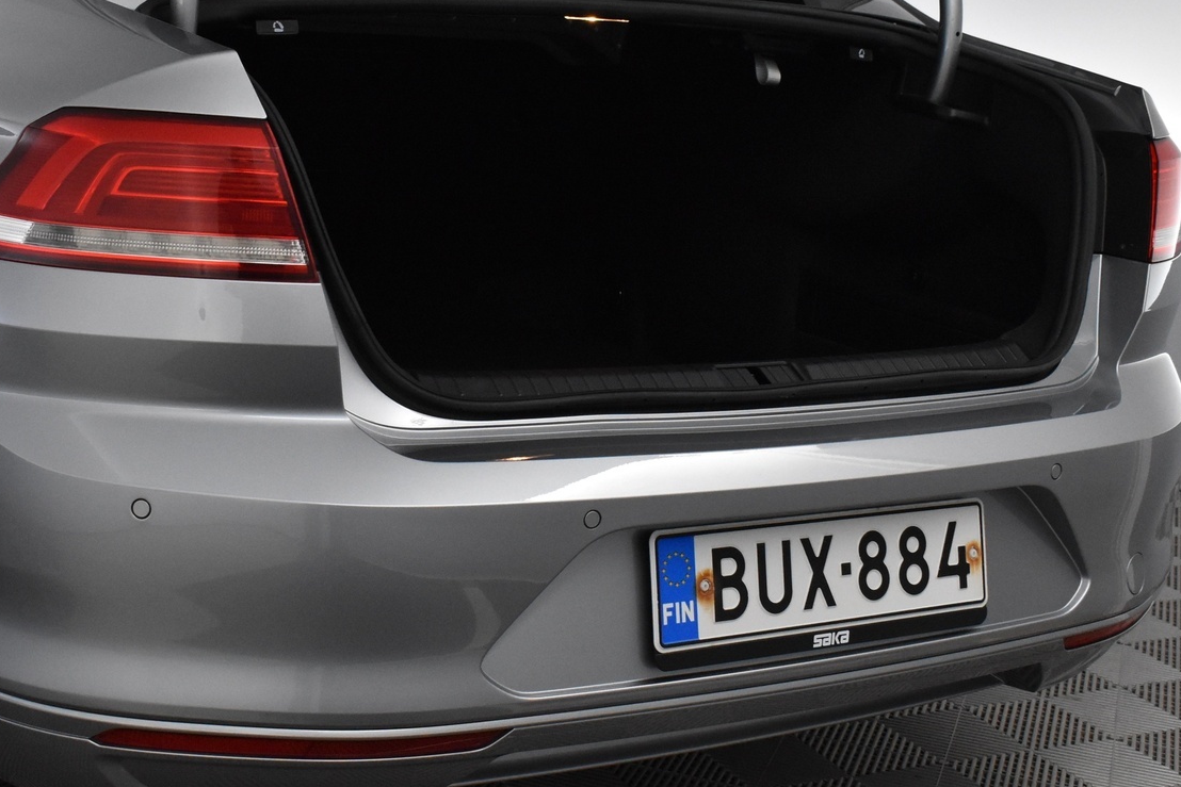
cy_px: 324
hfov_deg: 34.9
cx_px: 455
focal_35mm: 57
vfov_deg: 23.8
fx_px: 1870
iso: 3200
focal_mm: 26
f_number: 6.3
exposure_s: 1/160
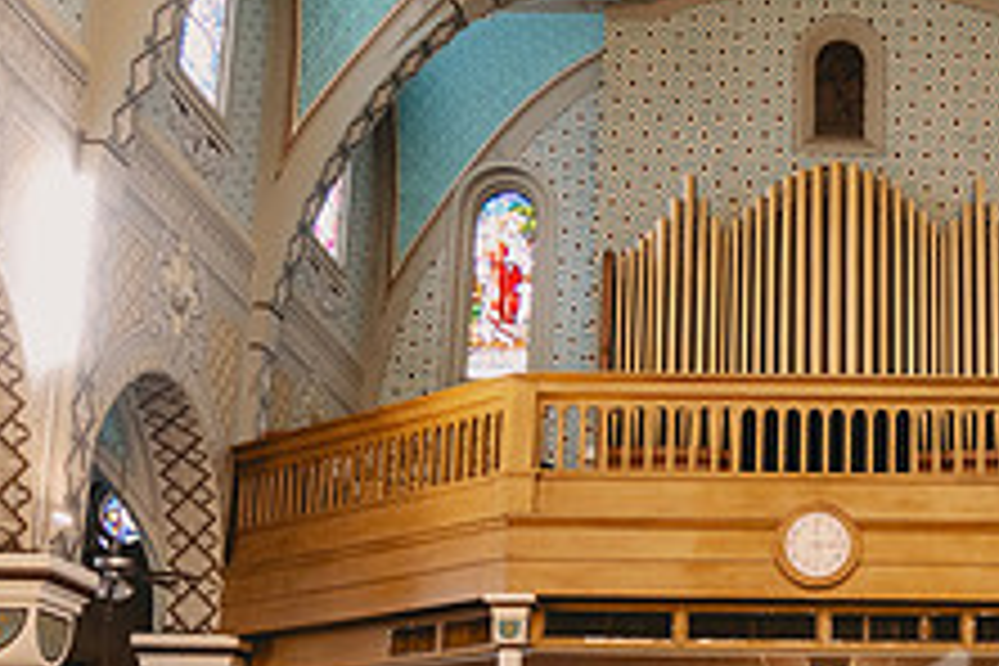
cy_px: 340
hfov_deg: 26.8
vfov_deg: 18.7
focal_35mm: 73
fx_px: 2026
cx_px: 882
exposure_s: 1/125
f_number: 2.8
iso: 3200
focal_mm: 28
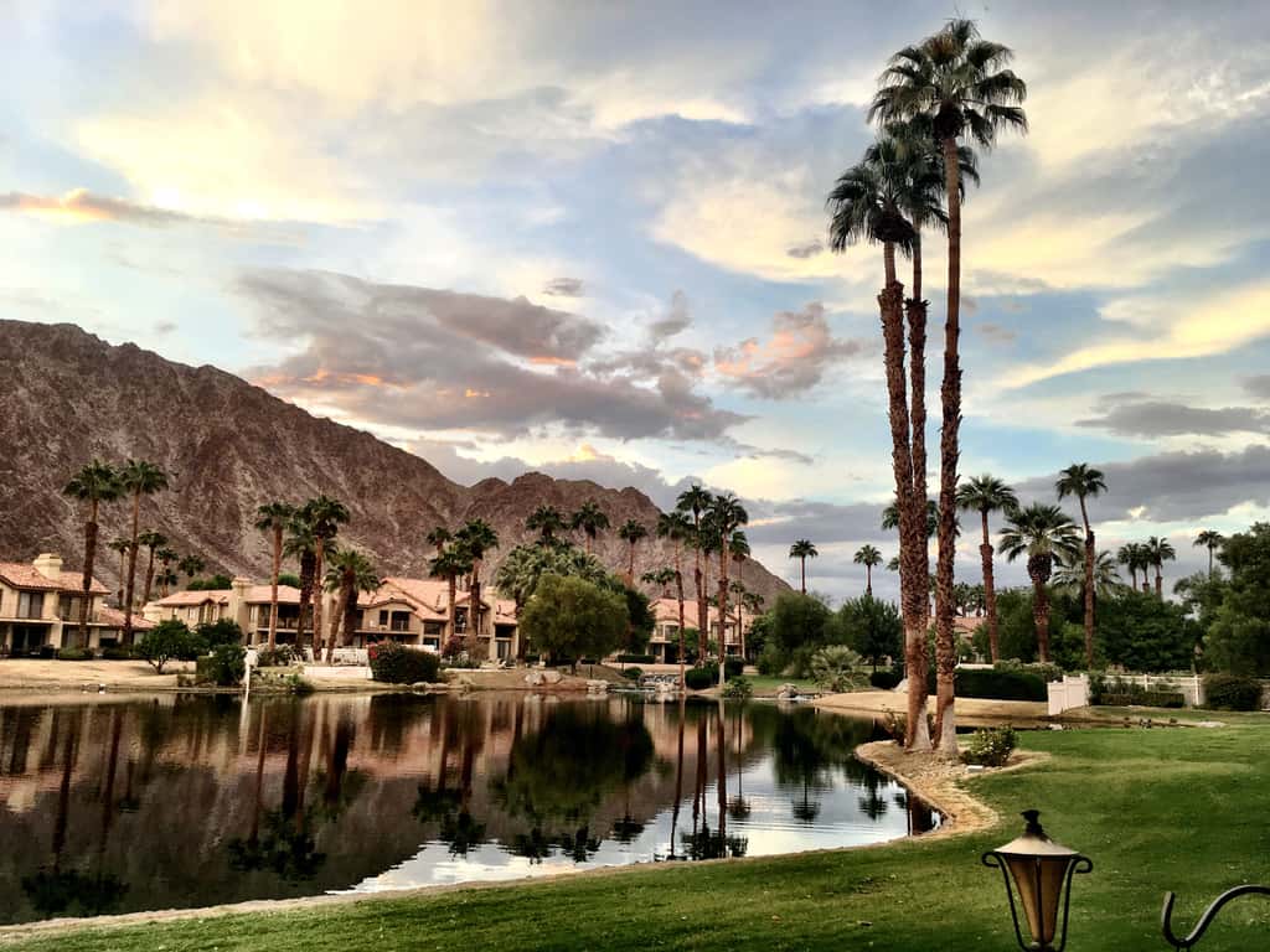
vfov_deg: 48.2
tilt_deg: +9.8
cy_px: 476
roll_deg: -1.0
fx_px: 1064
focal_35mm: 29
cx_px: 635
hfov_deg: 61.7
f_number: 2.2
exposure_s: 1/120
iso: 25
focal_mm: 4.15
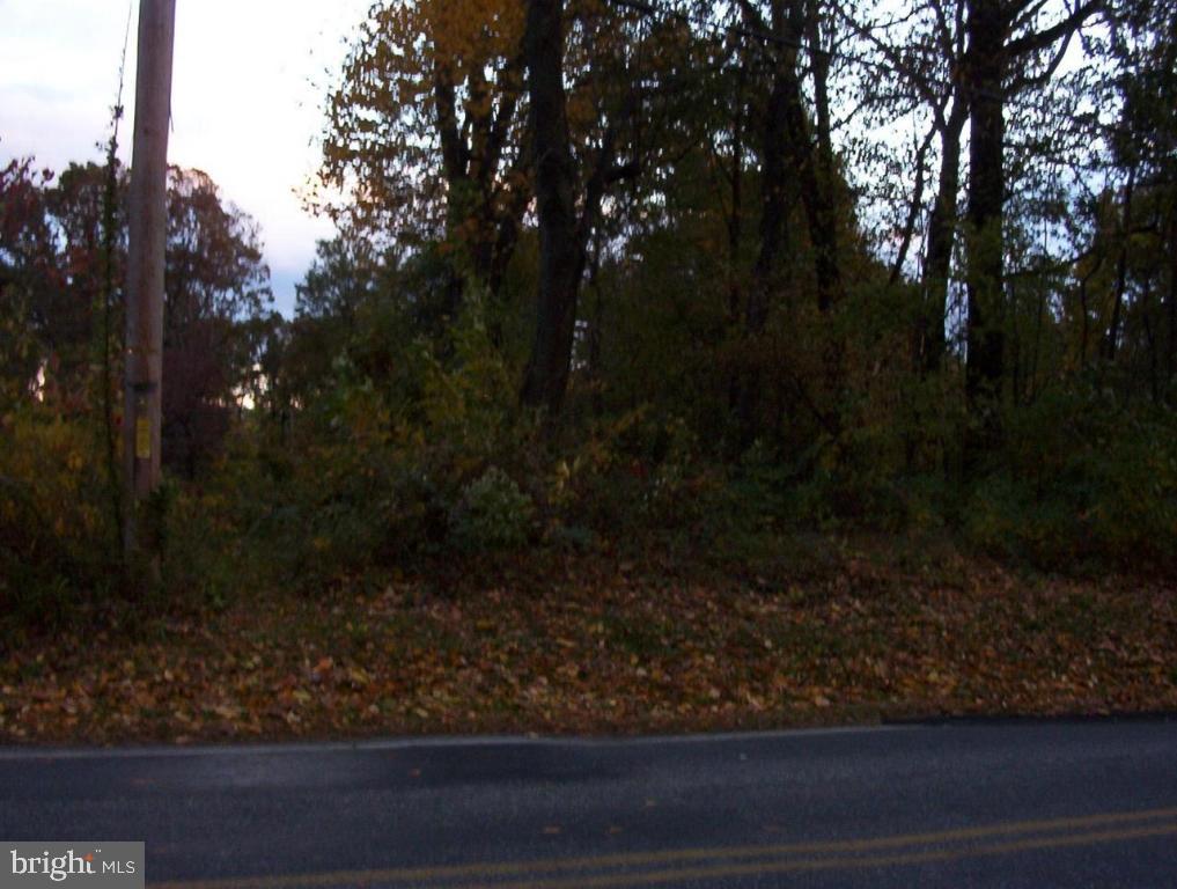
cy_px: 444
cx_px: 588
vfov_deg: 37.0
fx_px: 1329
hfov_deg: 47.8
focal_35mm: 39
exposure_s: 1/30
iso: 140
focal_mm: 6
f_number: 4.5
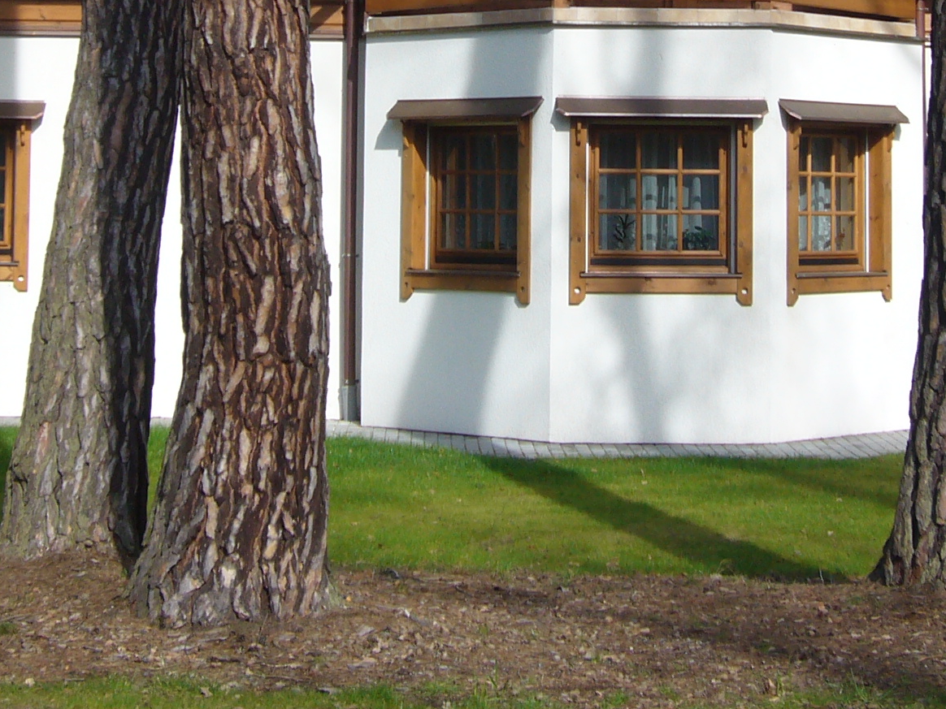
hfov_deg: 19.8
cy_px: -48
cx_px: 574
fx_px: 2706
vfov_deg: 14.6
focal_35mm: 99
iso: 80
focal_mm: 7.5
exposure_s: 1/160
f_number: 6.3
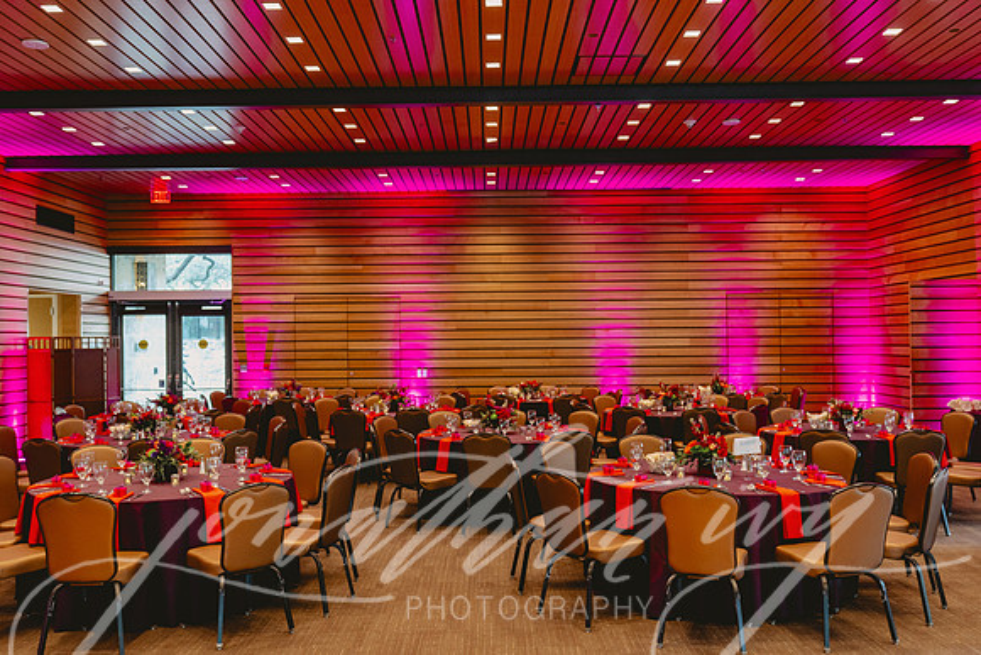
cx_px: 490
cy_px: 328
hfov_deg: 55.8
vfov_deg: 38.9
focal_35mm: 34
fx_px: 927
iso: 1600
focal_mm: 34
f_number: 4
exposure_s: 1/15
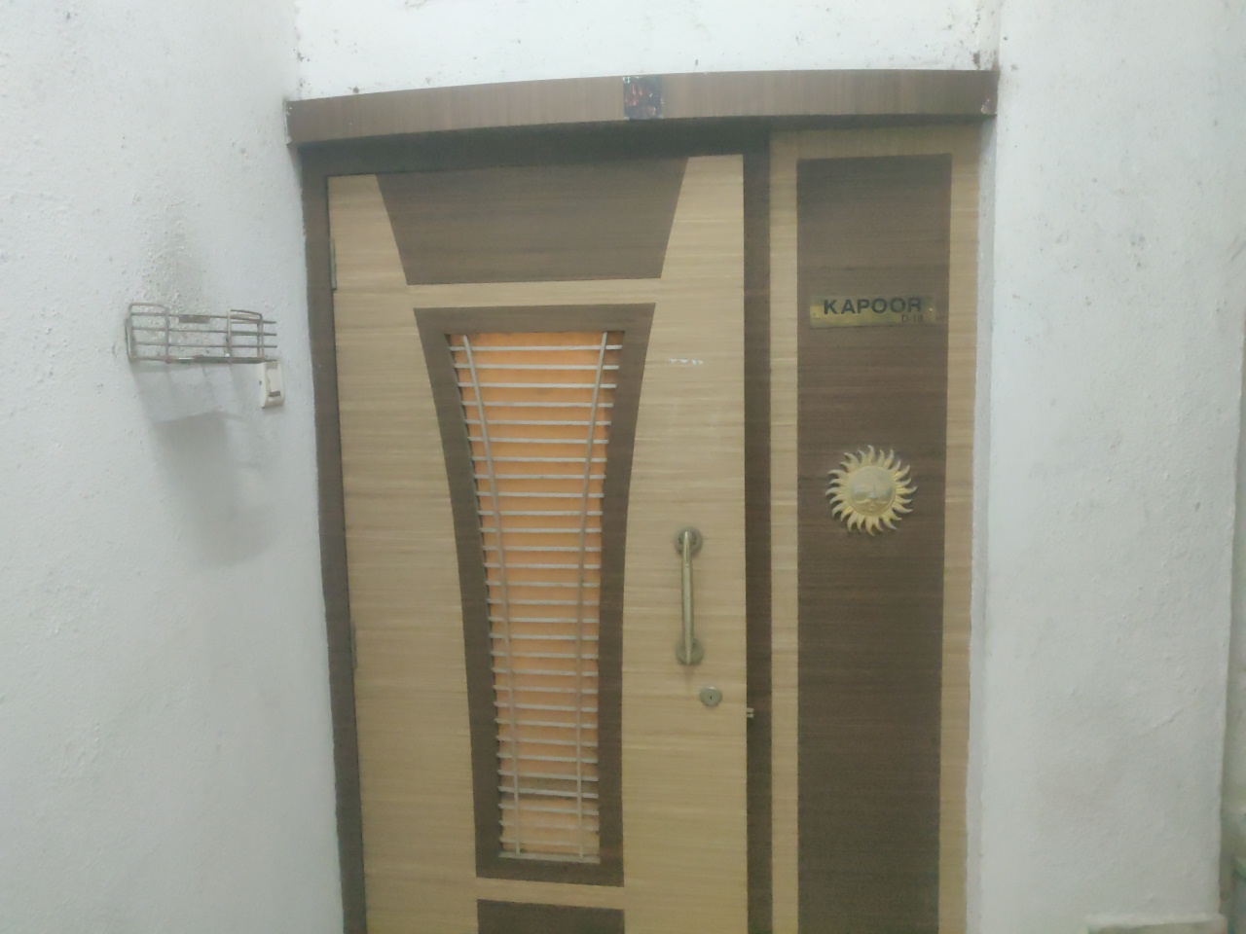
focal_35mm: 25
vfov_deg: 54.9
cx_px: 623
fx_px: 900
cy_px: 467
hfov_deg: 69.4
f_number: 1.7
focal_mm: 4.25
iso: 2000
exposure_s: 1/33
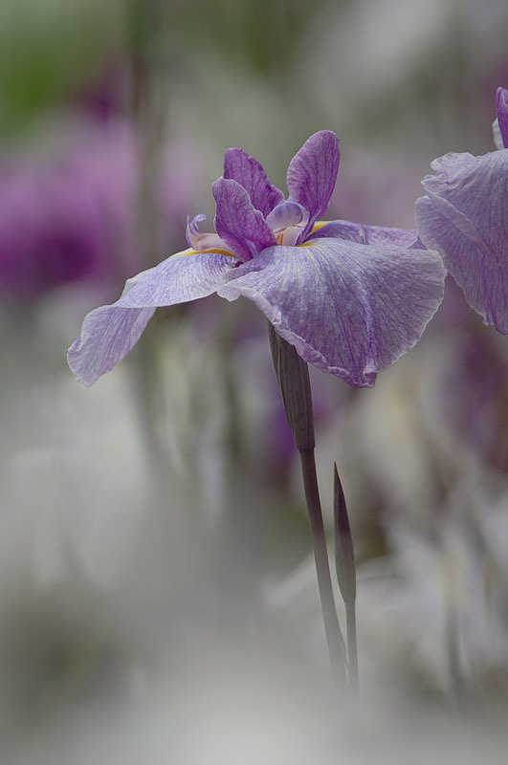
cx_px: 254
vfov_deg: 2.8
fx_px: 15922
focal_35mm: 750
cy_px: 382
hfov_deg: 1.8
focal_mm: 500
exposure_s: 1/1500
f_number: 4.8
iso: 200
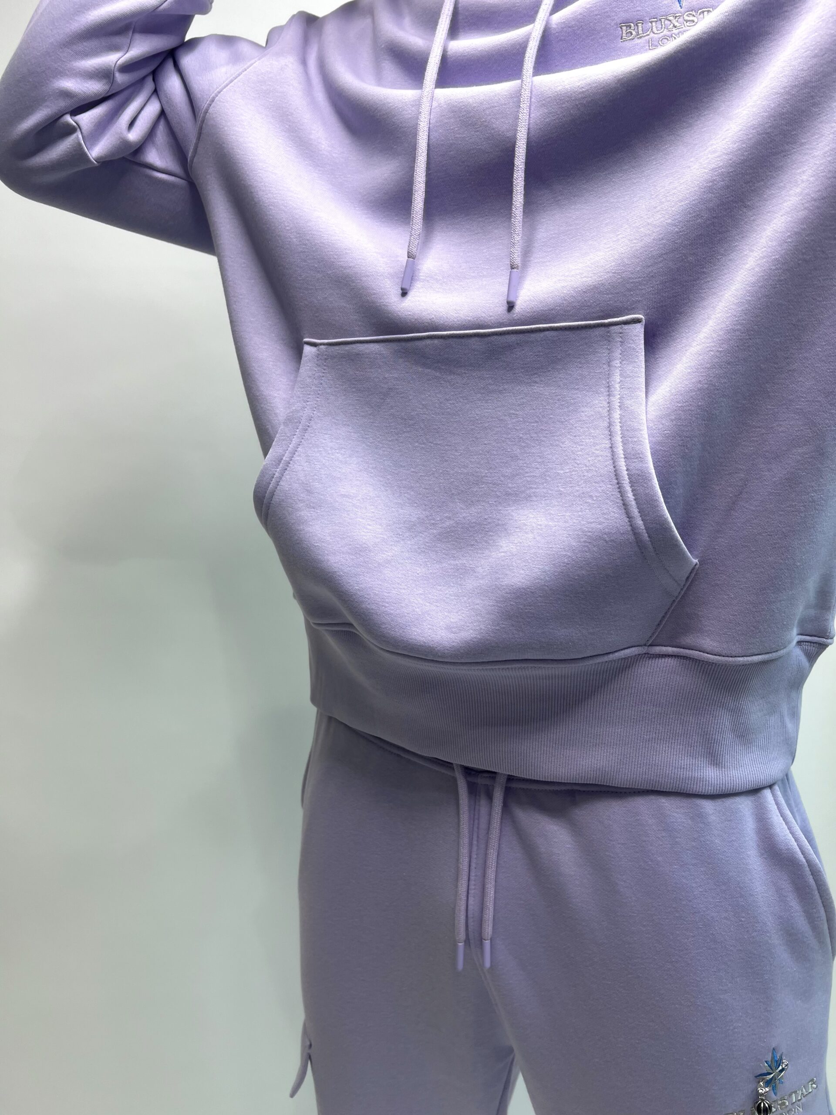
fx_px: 837
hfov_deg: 53.1
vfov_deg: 67.3
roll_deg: +0.7
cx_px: 418
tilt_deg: -6.8
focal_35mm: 26
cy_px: 558
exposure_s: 1/100
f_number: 1.5
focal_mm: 5.7
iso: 40
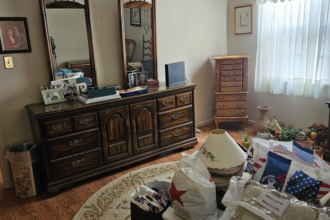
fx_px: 293
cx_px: 165
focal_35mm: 32
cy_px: 109
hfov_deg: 58.7
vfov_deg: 41.1
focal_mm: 5.4
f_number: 1.8
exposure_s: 1/120
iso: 640
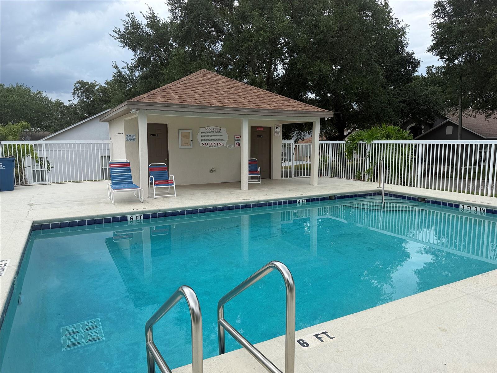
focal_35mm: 24
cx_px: 248
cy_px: 186
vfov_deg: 56.8
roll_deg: +0.7
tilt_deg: -6.8
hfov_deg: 71.6
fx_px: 345
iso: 80
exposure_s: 1/3425
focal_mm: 6.76
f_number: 1.78
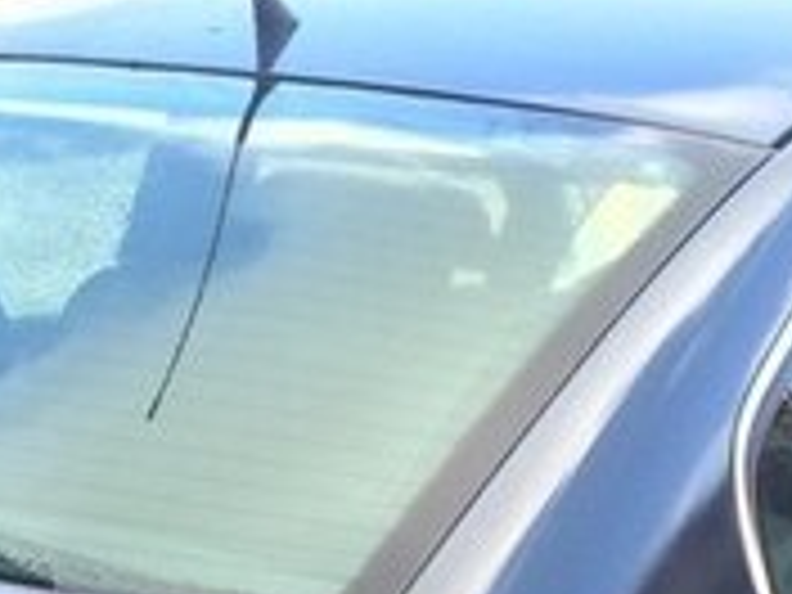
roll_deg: -1.8
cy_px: 907
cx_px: 176
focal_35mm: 109
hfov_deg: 17.9
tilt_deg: -18.0
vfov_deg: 12.8
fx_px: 2494
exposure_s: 1/268
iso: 32
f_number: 2.2
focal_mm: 4.15
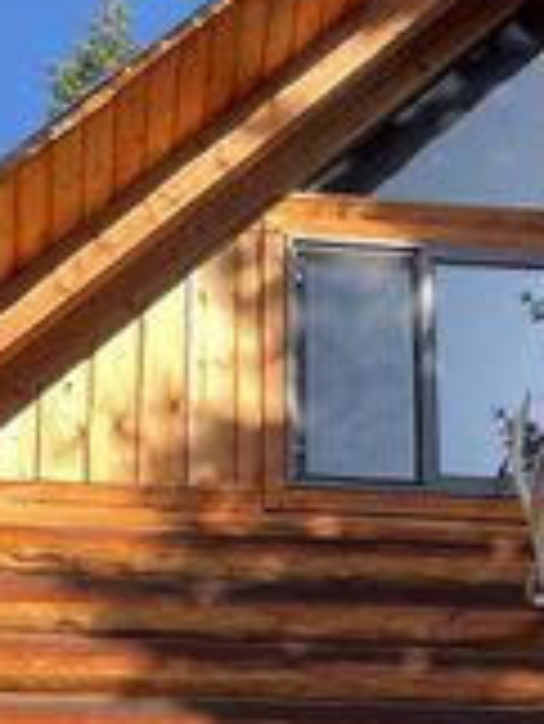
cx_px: 495
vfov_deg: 16.2
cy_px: 677
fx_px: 2511
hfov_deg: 12.3
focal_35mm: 120
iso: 16
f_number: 1.8
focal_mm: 3
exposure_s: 1/389
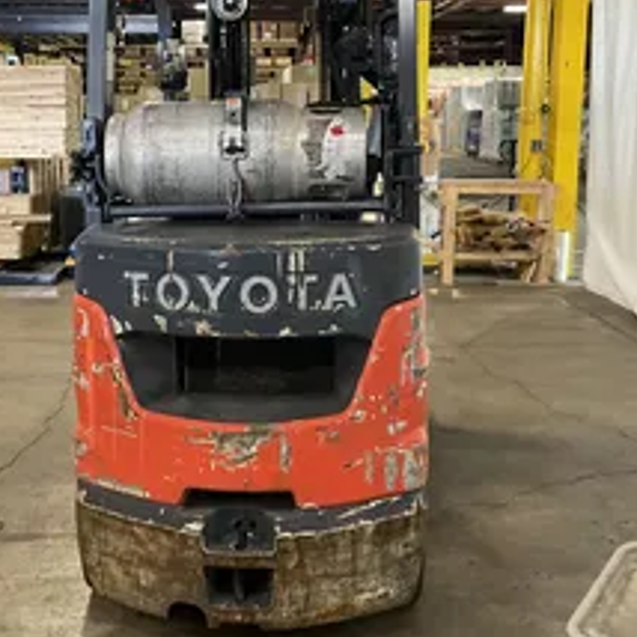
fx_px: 999
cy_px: 289
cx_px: 244
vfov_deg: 35.3
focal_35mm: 48
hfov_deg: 35.2
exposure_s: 1/60
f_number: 1.8
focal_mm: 3
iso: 200
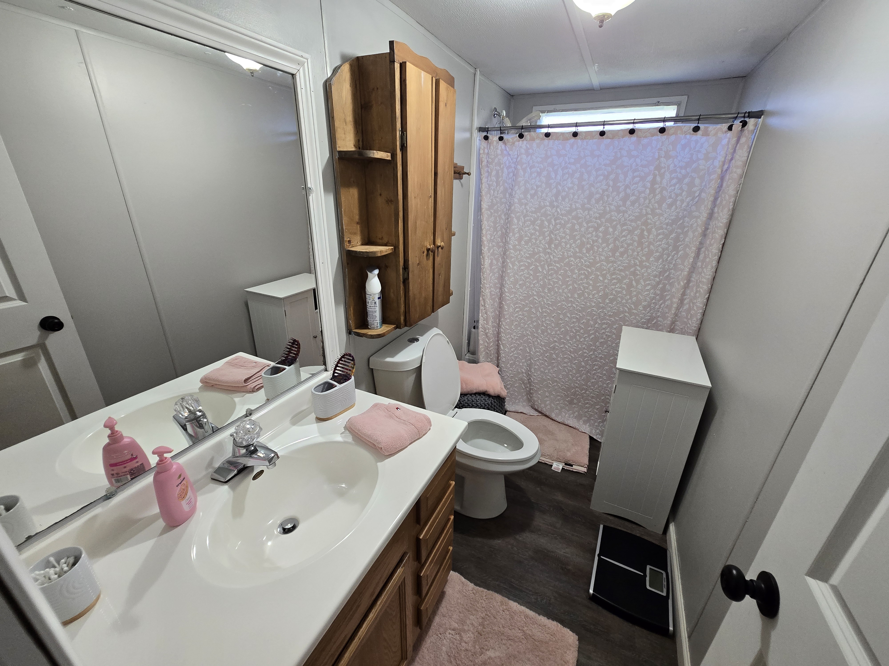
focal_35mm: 13
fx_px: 334
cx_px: 444
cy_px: 333
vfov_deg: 89.9
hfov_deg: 106.2
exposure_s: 1/60
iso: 250
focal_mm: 2.2
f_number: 2.2
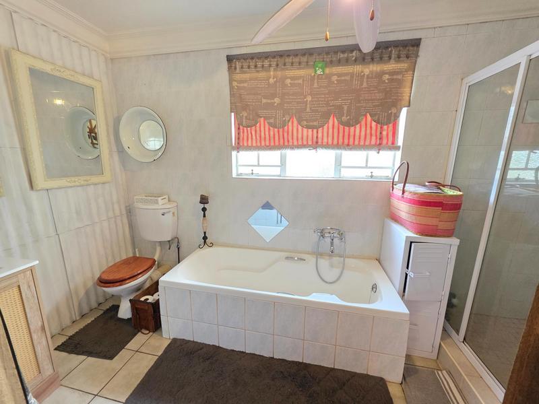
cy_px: 202
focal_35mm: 13
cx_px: 270
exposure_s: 1/50
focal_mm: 2.2
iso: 800
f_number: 1.9
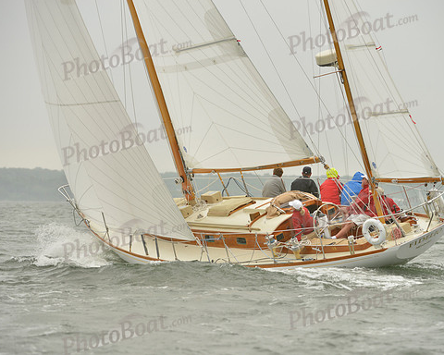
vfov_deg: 6.8
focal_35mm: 227
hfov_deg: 8.5
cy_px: 177
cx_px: 240
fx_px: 2983
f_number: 4.5
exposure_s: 1/640
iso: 400
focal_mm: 200
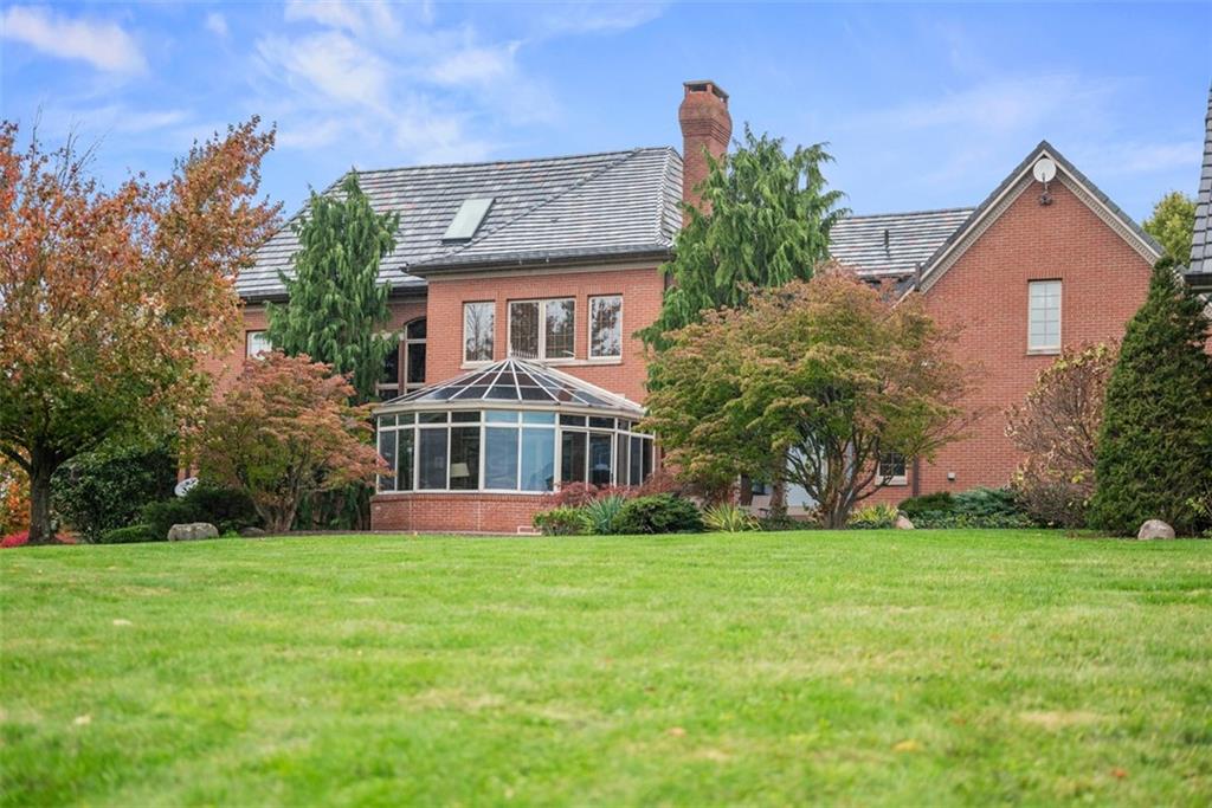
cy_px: 404
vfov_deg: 27.0
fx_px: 1683
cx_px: 606
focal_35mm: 50
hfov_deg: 39.6
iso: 400
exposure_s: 1/5000
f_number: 1.8
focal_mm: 50
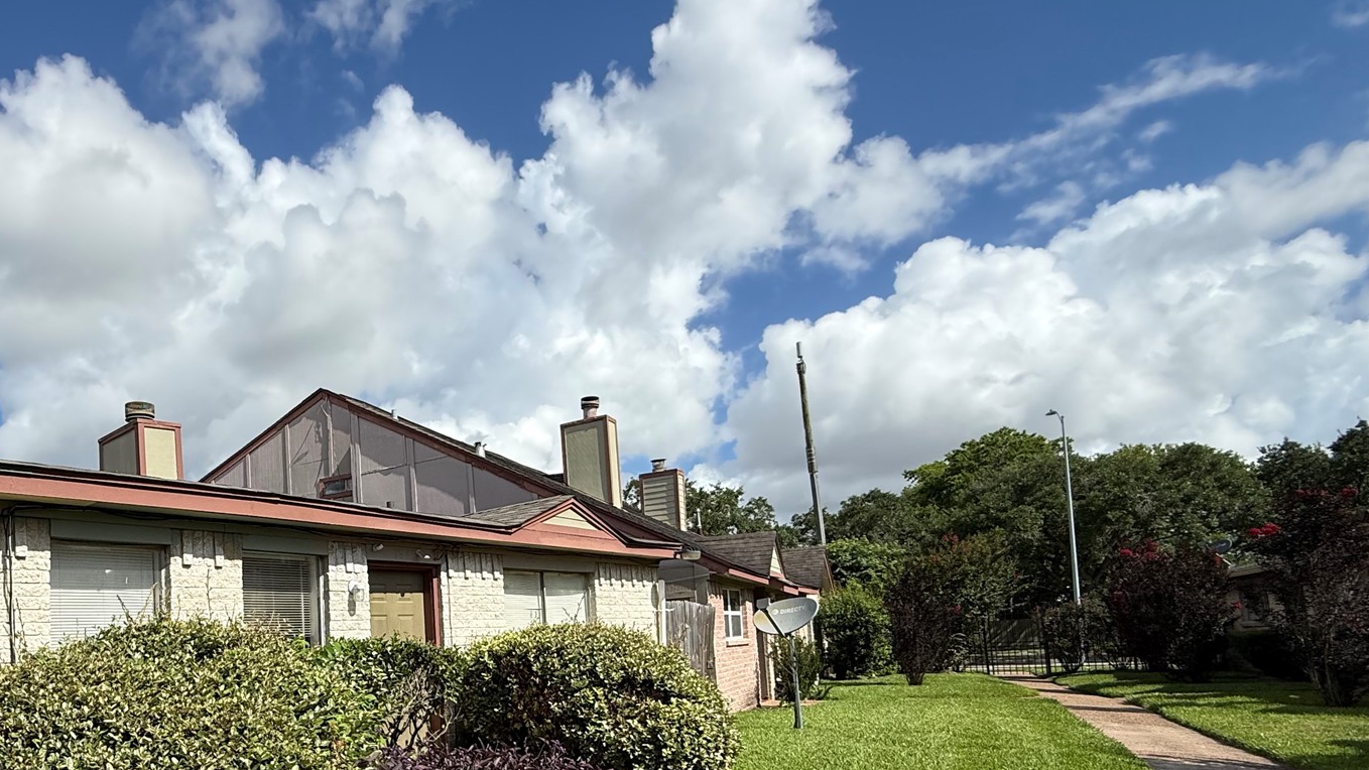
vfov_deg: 47.4
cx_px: 343
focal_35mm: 23
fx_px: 835
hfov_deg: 73.2
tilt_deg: +4.5
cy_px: 590
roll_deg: +1.4
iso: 50
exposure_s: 1/2717
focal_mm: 2.22
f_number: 2.2
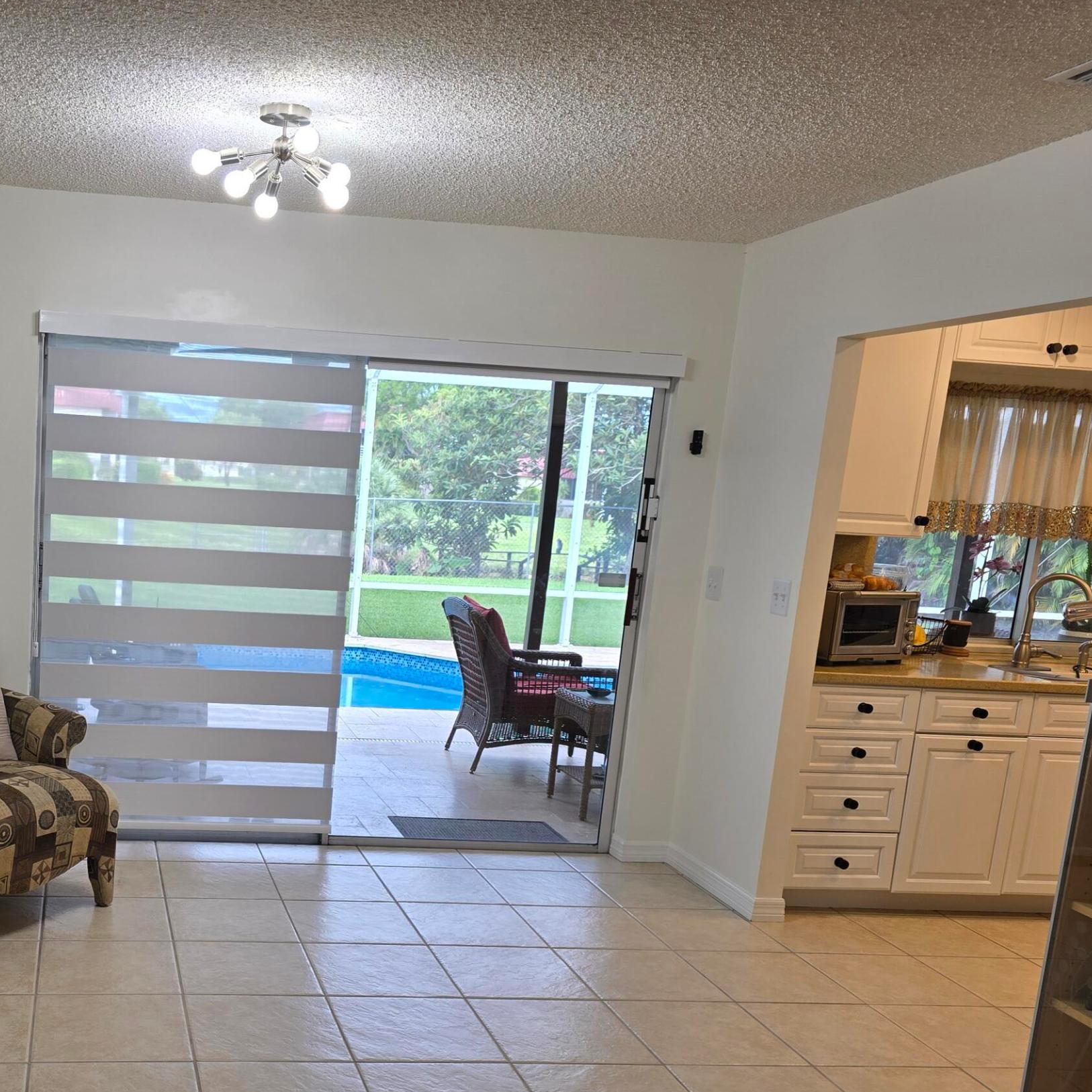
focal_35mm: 36
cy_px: 721
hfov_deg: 43.8
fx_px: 1285
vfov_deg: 45.4
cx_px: 215
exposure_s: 1/120
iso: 50
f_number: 1.7
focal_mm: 6.3
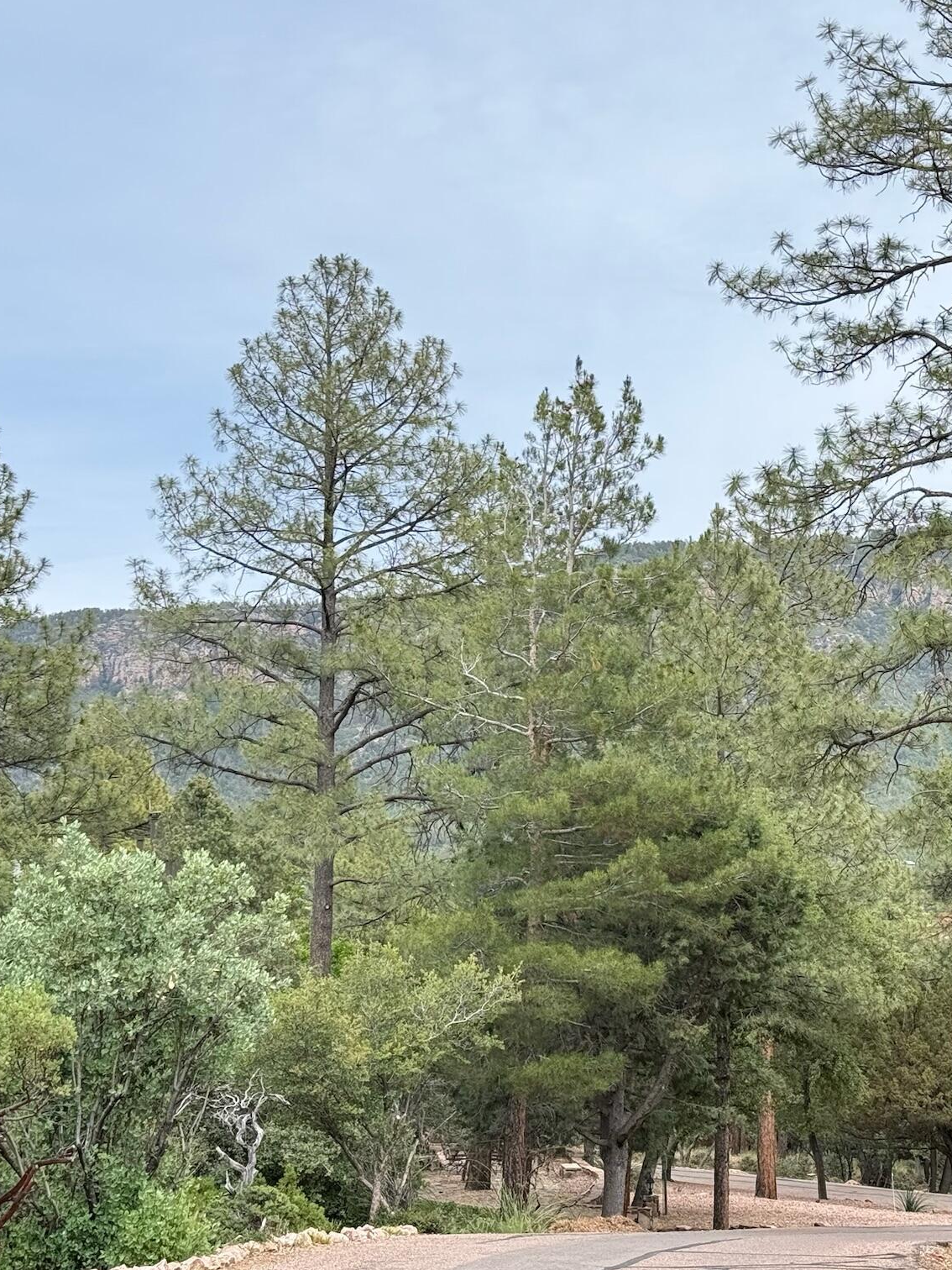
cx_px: 595
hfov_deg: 22.5
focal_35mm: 65
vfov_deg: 29.8
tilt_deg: +7.1
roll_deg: +0.8
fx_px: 2383
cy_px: 629
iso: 100
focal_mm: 6.76
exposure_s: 1/2494
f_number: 1.78
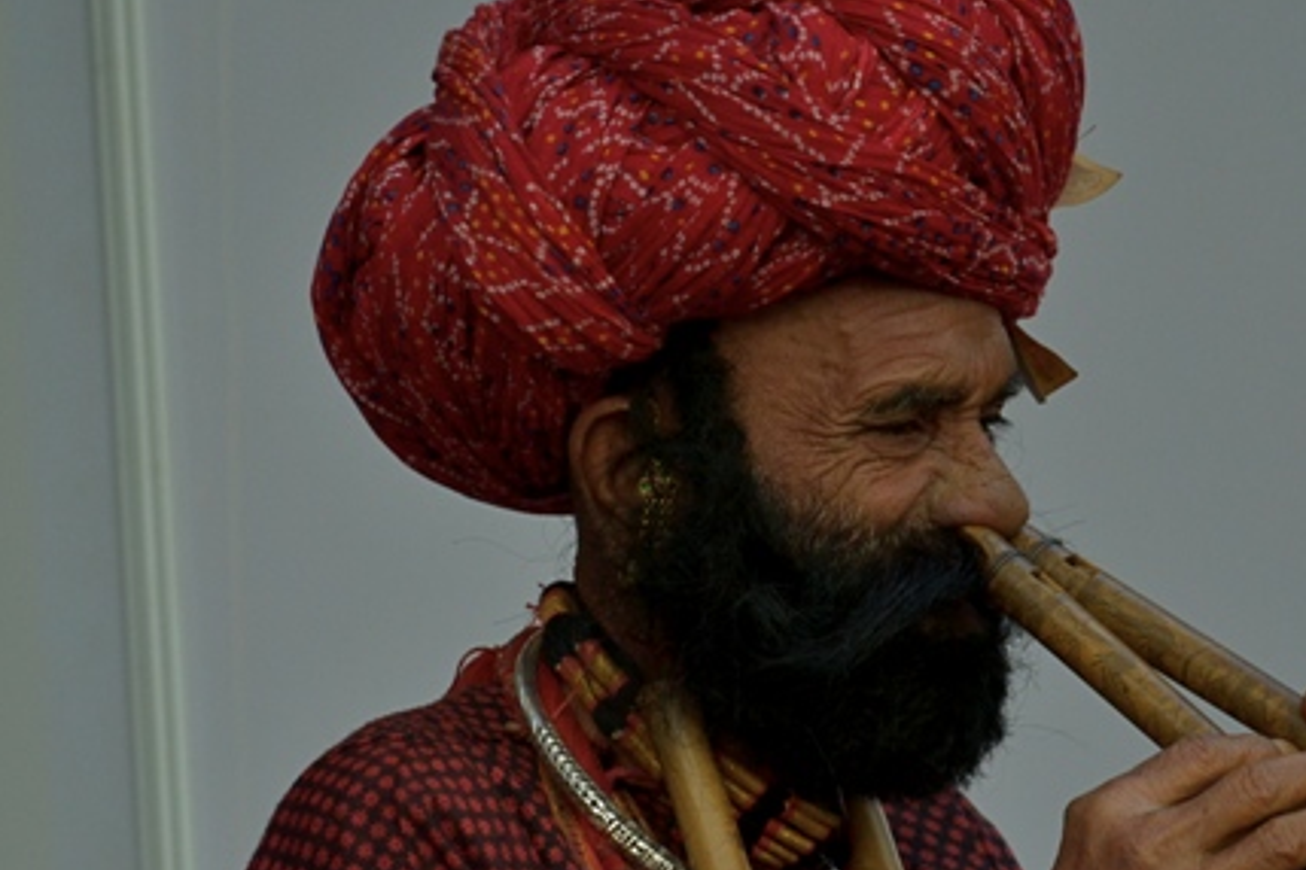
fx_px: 8515
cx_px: 612
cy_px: 573
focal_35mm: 235
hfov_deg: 8.8
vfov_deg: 5.9
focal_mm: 105
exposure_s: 1/320
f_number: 5.6
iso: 800
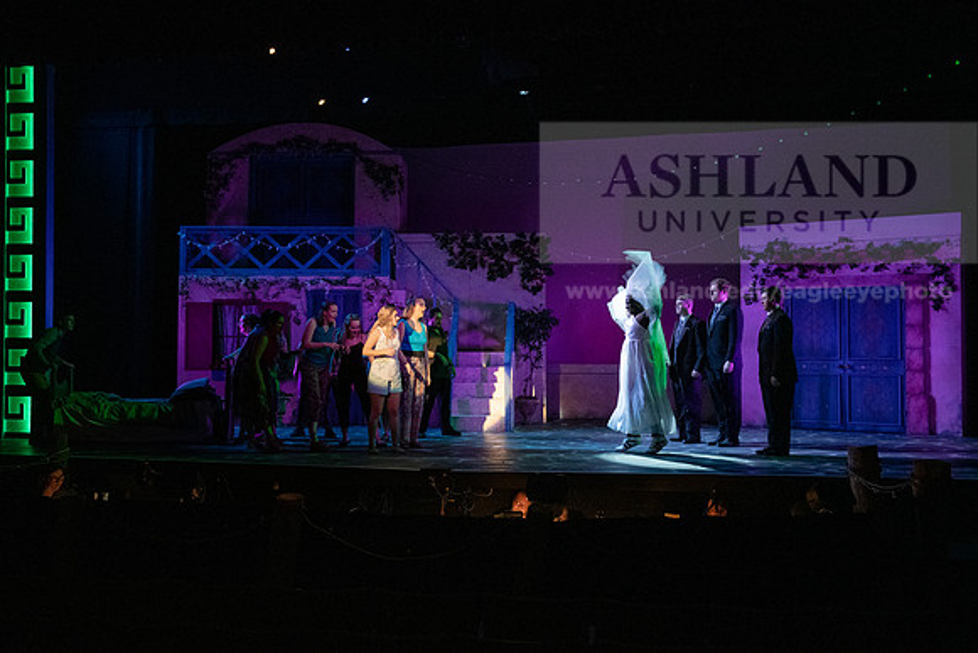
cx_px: 489
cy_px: 326
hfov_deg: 50.7
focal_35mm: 38
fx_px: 1033
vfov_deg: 35.1
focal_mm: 38
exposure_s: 1/400
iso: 5000
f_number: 3.2
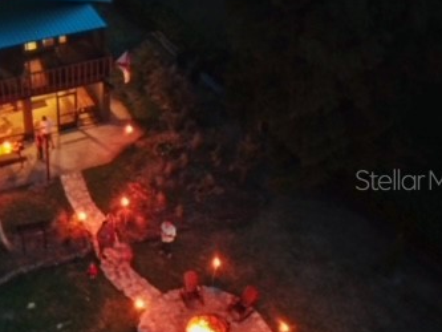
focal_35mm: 50
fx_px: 639
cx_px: 56
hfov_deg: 36.2
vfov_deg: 29.1
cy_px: 179
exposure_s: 1
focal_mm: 4.7
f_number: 2.2
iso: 400
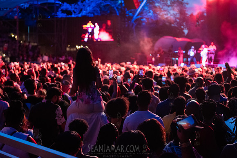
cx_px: 118
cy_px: 79
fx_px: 408
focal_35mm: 62
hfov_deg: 32.4
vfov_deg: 21.9
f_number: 2.8
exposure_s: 1/100
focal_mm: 62
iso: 4000
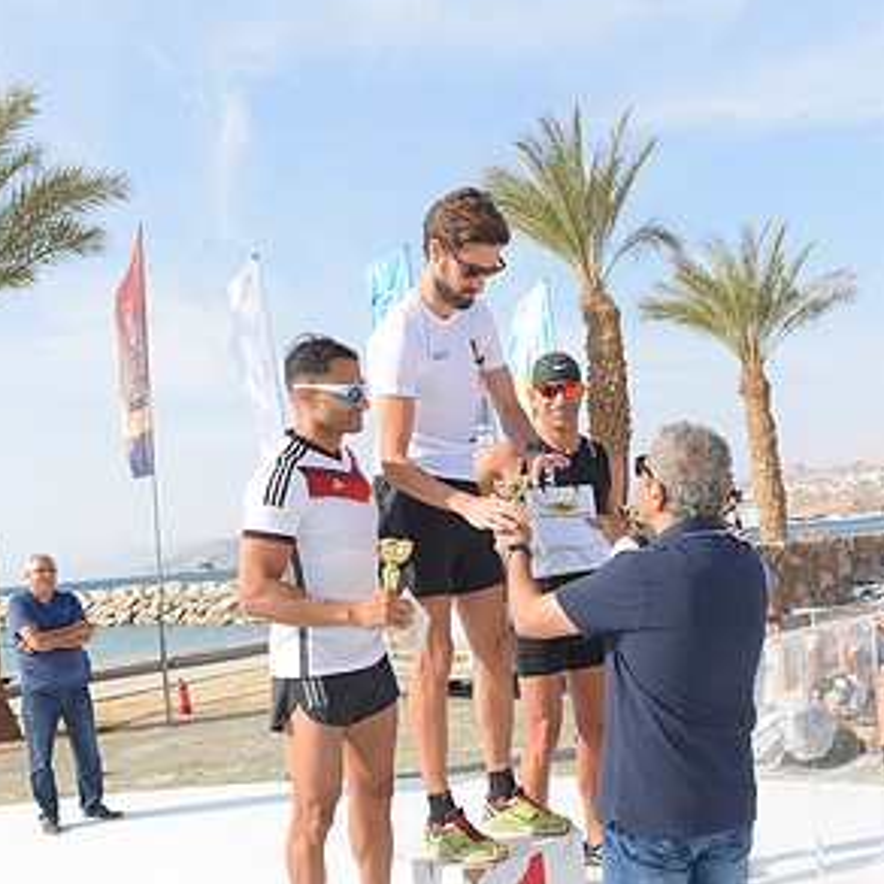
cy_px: 605
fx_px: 1098
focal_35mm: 38
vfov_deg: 43.1
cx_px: 439
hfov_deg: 43.9
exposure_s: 1/320
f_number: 5.6
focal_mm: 29
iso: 100
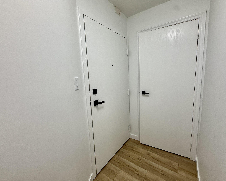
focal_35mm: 15
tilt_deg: -8.2
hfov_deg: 96.6
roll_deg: +0.1
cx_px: 123
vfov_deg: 84.0
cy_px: 89
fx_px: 100
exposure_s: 1/120
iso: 100
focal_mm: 2.22
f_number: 2.2
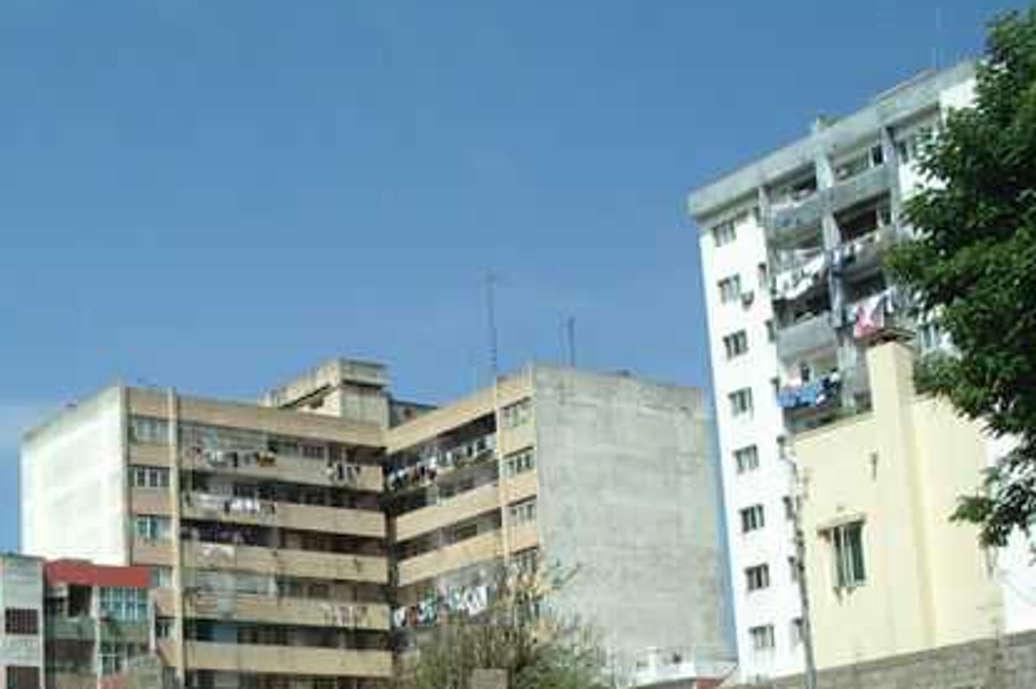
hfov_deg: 32.7
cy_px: 587
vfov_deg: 21.8
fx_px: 1754
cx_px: 377
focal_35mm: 61
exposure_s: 1/640
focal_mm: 5.8
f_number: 4.8
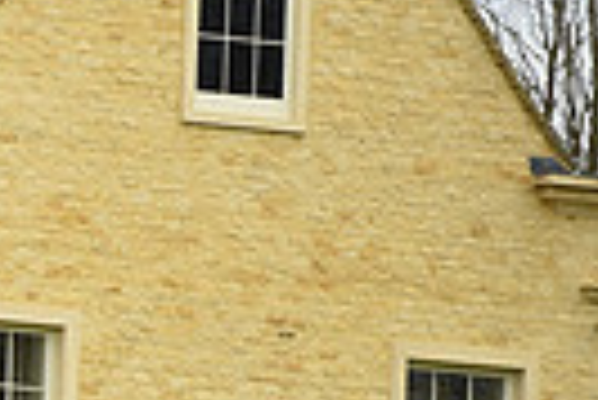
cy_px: 584
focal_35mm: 869
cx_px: -697
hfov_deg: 2.4
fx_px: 14451
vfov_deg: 1.6
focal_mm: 200
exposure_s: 1/1250
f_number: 5.6
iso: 1800
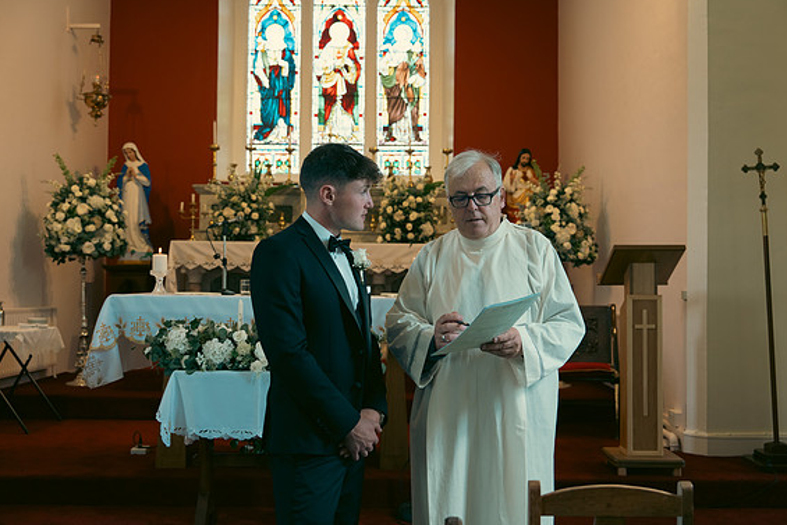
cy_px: 260
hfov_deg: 49.5
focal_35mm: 39
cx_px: 398
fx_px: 853
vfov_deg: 34.2
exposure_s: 1/250
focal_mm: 38
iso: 1250
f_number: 3.5
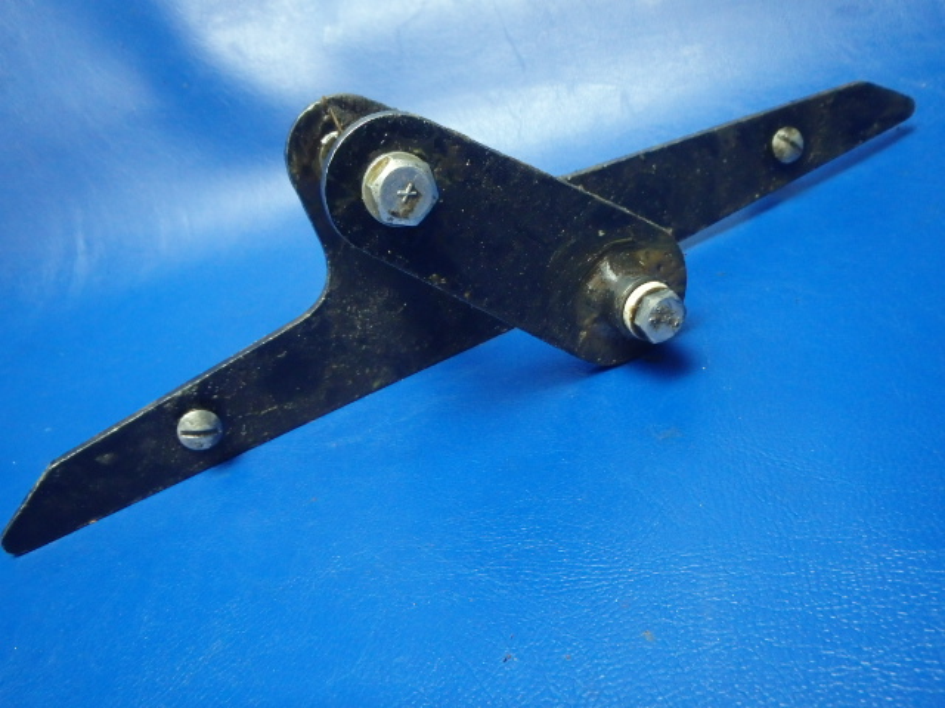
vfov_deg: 49.7
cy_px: 354
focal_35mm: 28
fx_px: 764
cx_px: 472
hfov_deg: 63.4
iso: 800
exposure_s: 1/30
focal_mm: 5
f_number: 3.9
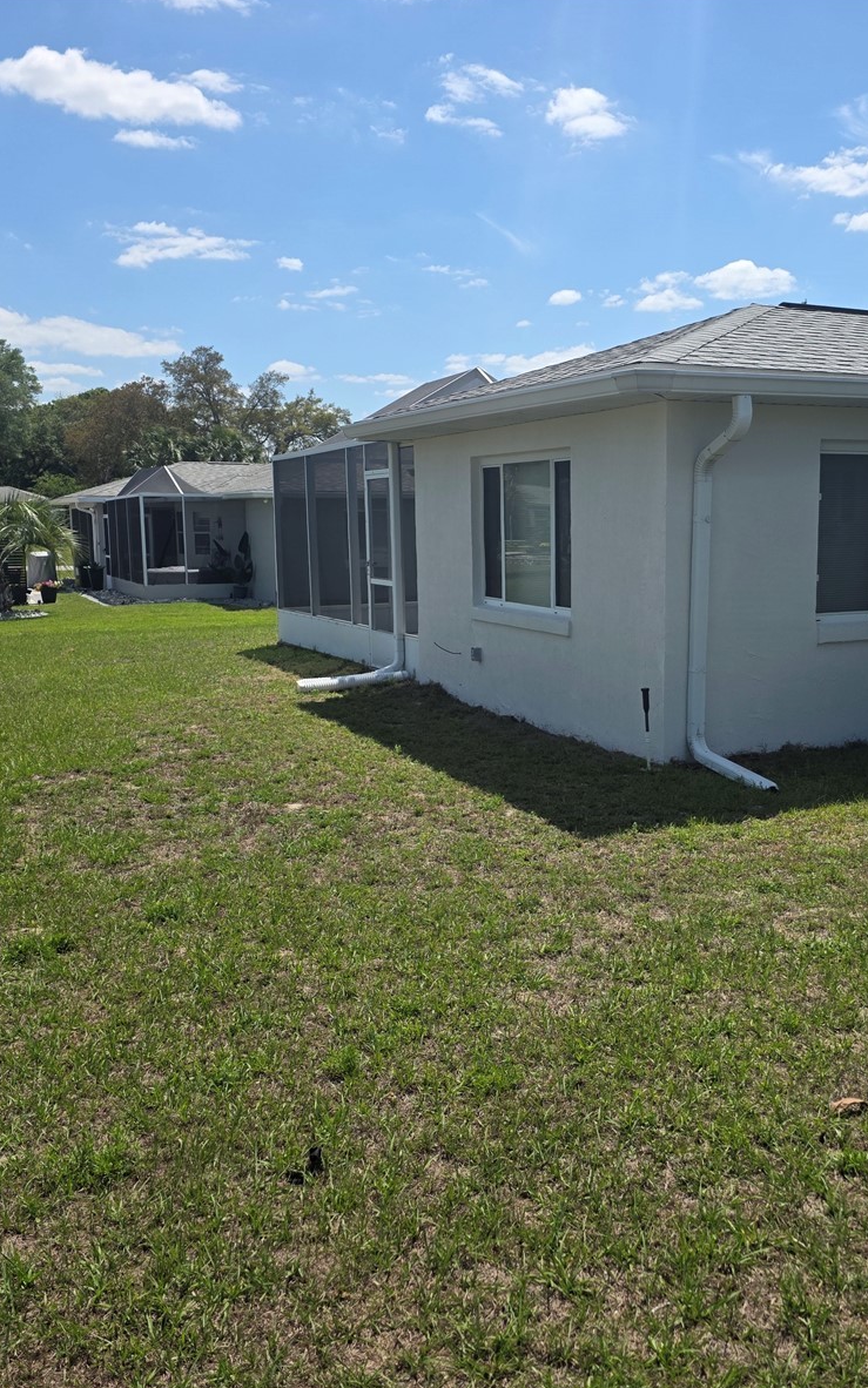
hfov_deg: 37.8
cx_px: 600
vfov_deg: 58.1
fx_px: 1249
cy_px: 699
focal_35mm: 33
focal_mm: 6.3
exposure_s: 1/7626
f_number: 1.7
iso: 80
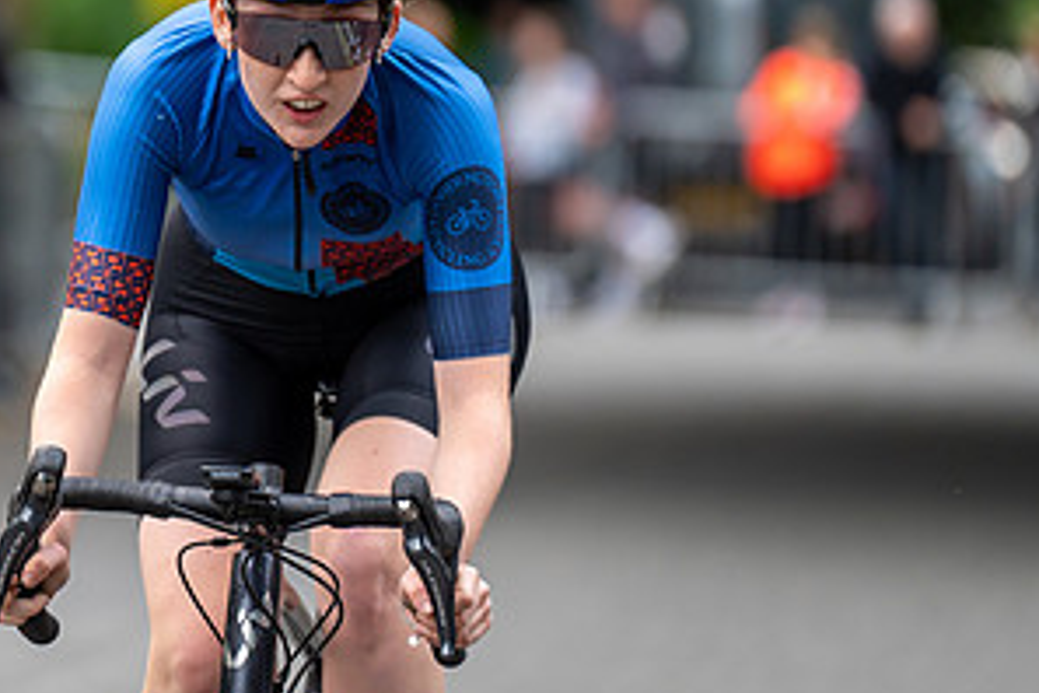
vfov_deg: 3.5
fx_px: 11255
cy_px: 107
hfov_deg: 5.3
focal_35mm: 390
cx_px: 161
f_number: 2.8
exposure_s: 1/500
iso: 640
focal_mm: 200
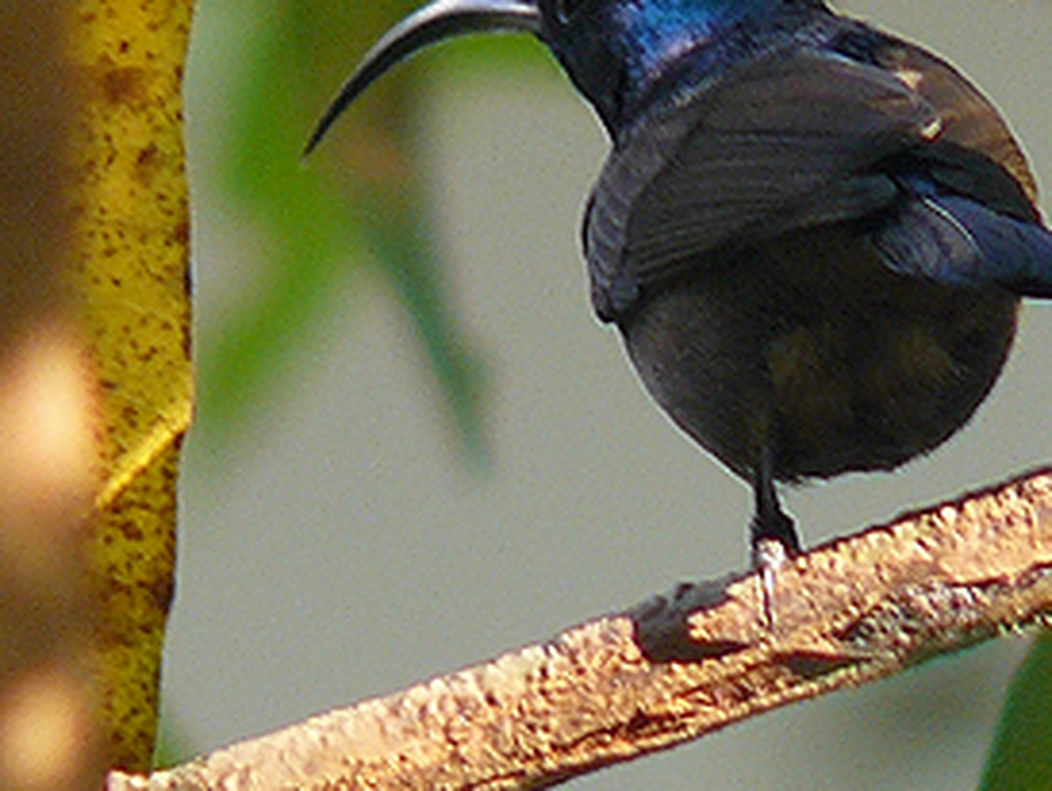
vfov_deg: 1.0
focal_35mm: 1512
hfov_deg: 1.3
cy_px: 261
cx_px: 687
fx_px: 45991
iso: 100
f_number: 3.3
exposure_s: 1/30
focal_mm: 72
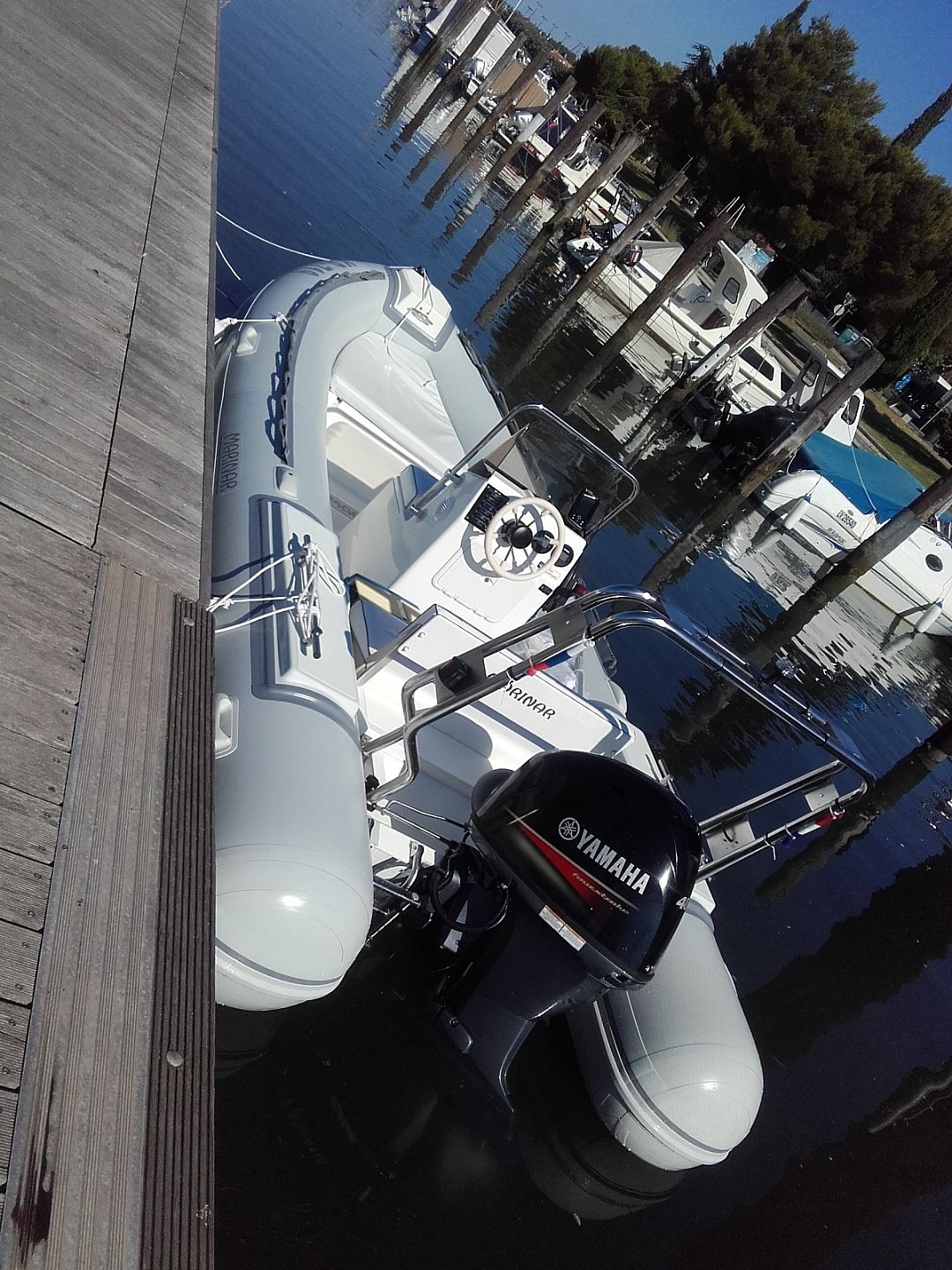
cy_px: 635
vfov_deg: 58.4
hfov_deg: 45.4
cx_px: 476
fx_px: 1137
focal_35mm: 31
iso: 50
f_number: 2.2
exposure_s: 1/2849
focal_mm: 3.31
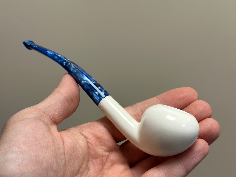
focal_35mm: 48
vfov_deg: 30.3
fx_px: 327
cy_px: 88
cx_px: 118
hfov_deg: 39.7
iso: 64
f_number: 1.78
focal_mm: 6.86
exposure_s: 1/100
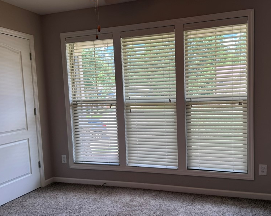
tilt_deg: -5.3
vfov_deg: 45.7
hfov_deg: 55.3
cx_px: 160
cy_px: 120
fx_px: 257
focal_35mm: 32
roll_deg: +2.0
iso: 80
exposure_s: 1/243
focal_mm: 6.76
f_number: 1.78
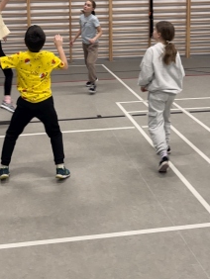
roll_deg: +2.0
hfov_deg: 28.5
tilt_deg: -8.4
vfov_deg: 35.7
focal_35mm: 51
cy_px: 39
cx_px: 84
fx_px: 412
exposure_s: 1/100
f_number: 1.78
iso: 160
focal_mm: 6.76
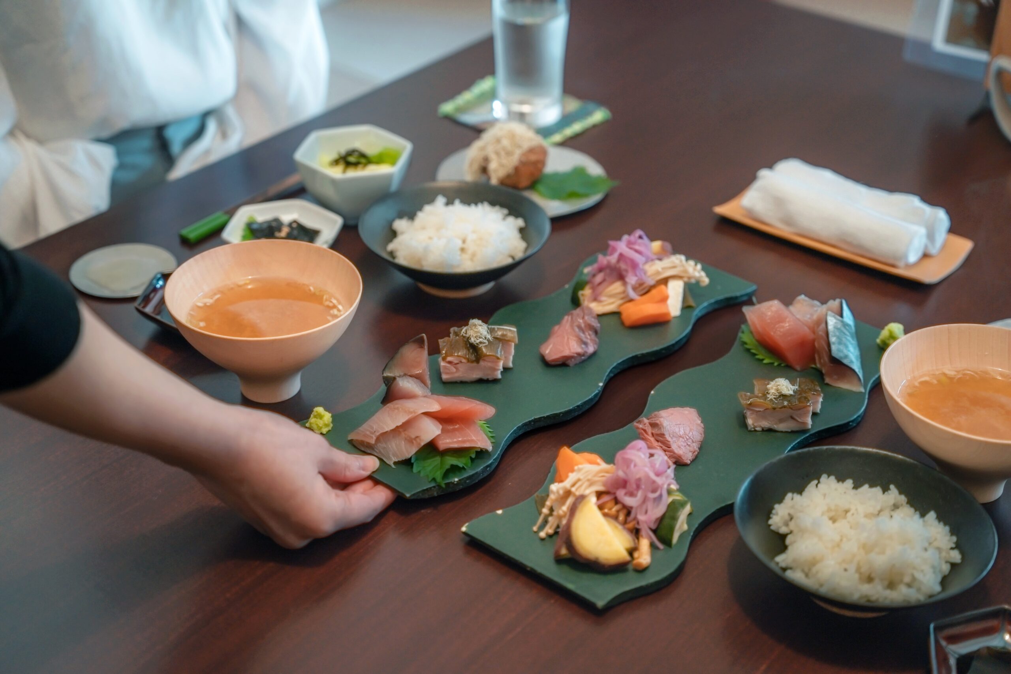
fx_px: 1615
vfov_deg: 23.6
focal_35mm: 58
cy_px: 337
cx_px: 506
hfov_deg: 34.8
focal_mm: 57.5
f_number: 3.2
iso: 320
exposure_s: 1/160
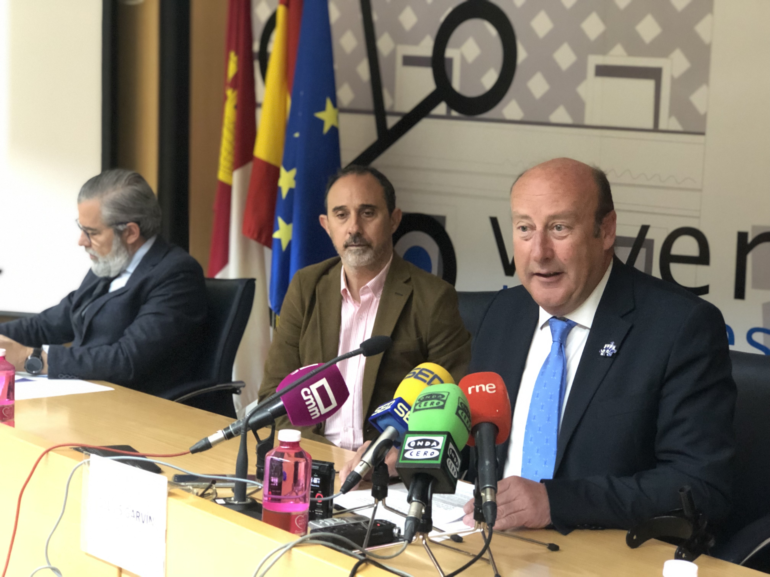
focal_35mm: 57
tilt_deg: -6.2
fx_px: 1268
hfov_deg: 33.8
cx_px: 385
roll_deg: -1.2
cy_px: 288
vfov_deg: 25.7
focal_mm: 6.6
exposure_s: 1/33
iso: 1000
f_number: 2.8
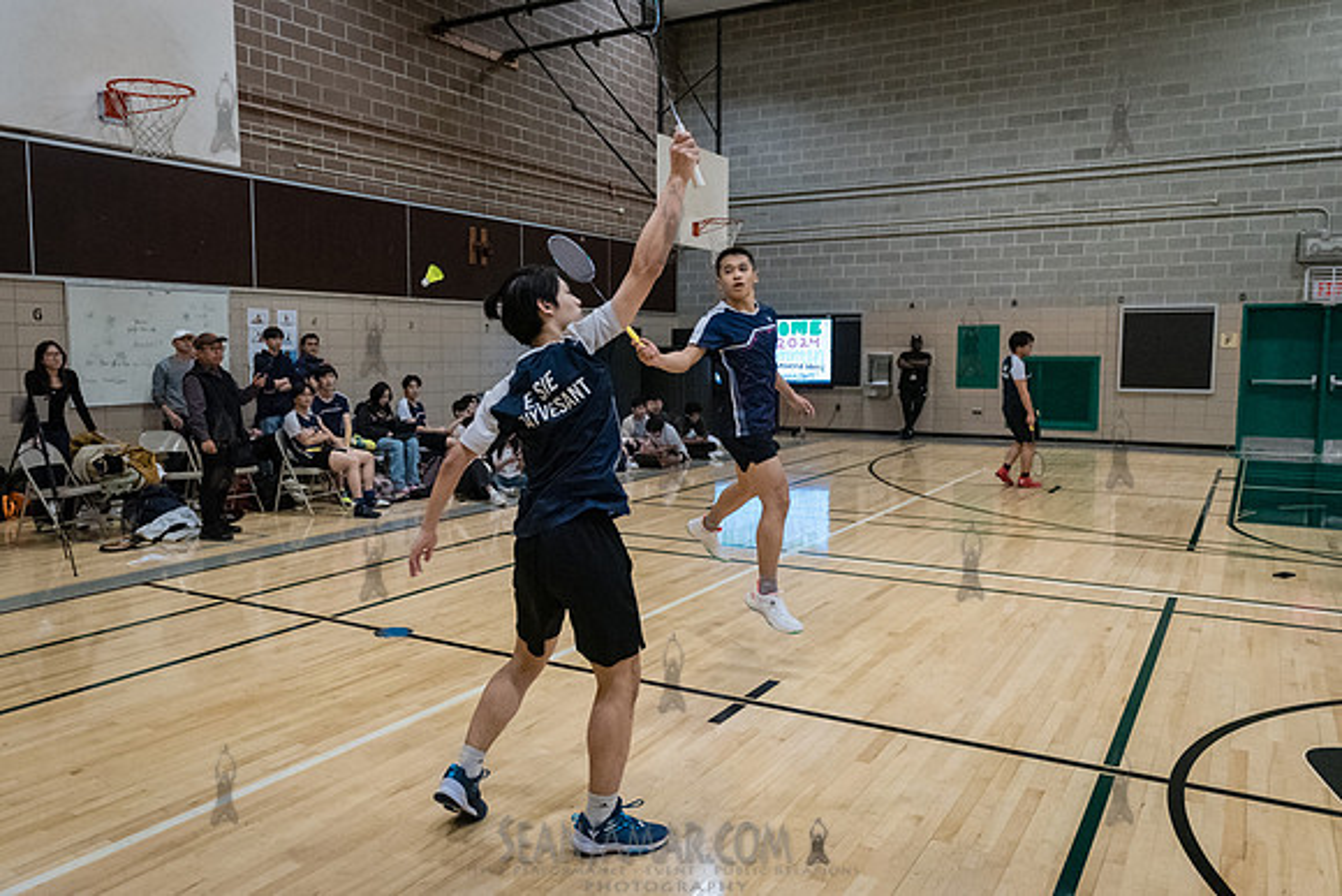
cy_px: 442
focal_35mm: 27
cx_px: 616
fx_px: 1024
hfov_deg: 66.4
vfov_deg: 47.2
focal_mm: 24
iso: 8000
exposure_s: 1/400
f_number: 3.5
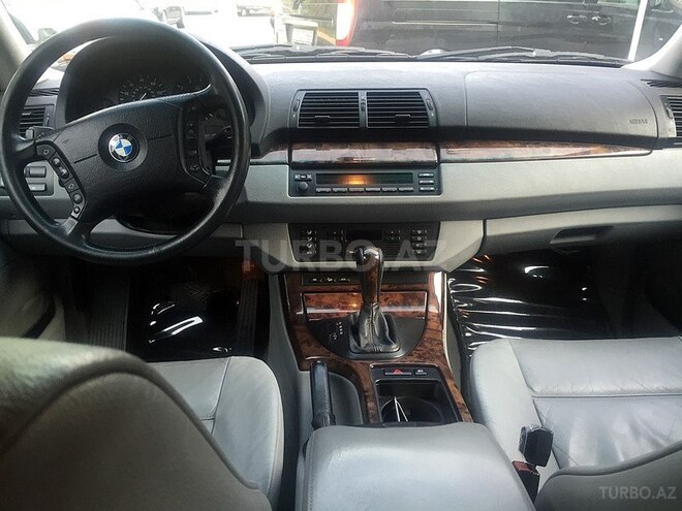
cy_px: 256
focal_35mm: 29
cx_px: 341
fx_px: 571
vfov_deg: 48.2
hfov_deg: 61.7
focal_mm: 4.15
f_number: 2.2
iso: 40
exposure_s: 1/33
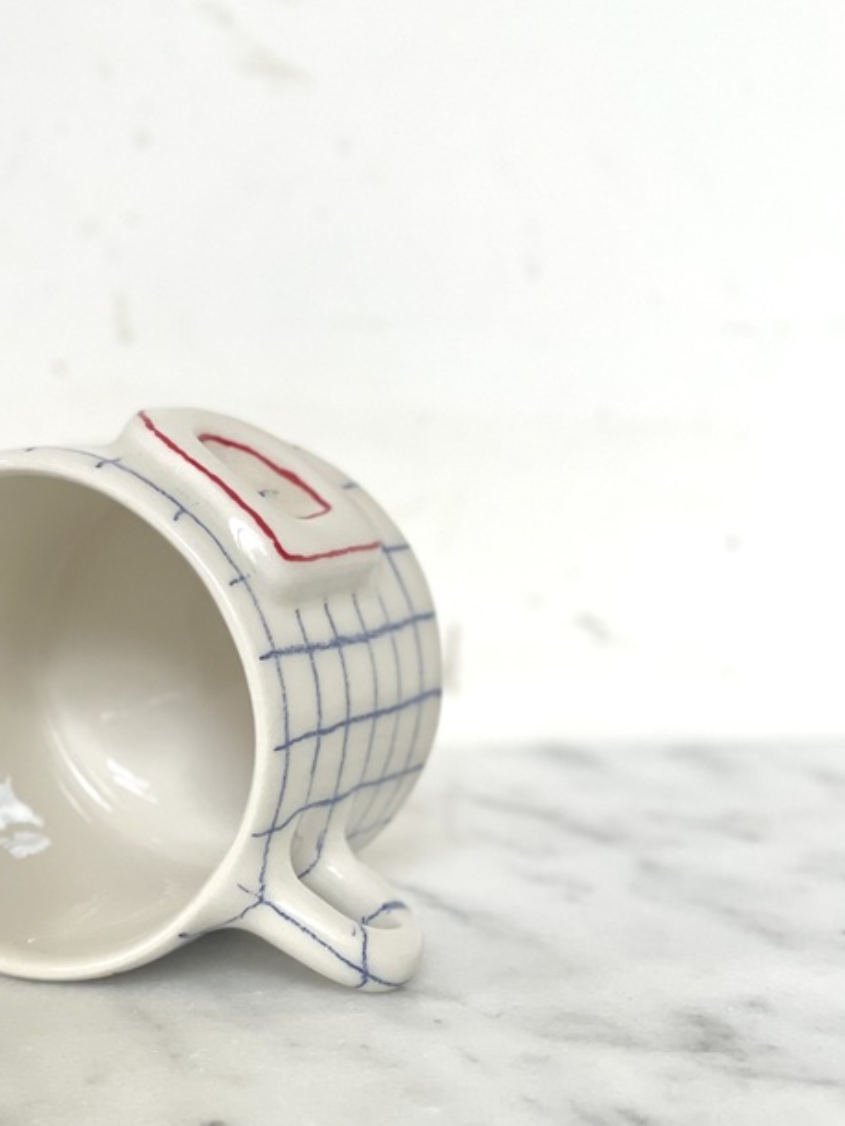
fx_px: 2767
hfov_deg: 17.3
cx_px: 201
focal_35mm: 85
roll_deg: +0.4
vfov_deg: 22.9
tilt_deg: -10.5
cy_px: 760
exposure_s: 1/122
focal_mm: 6
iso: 100
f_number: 2
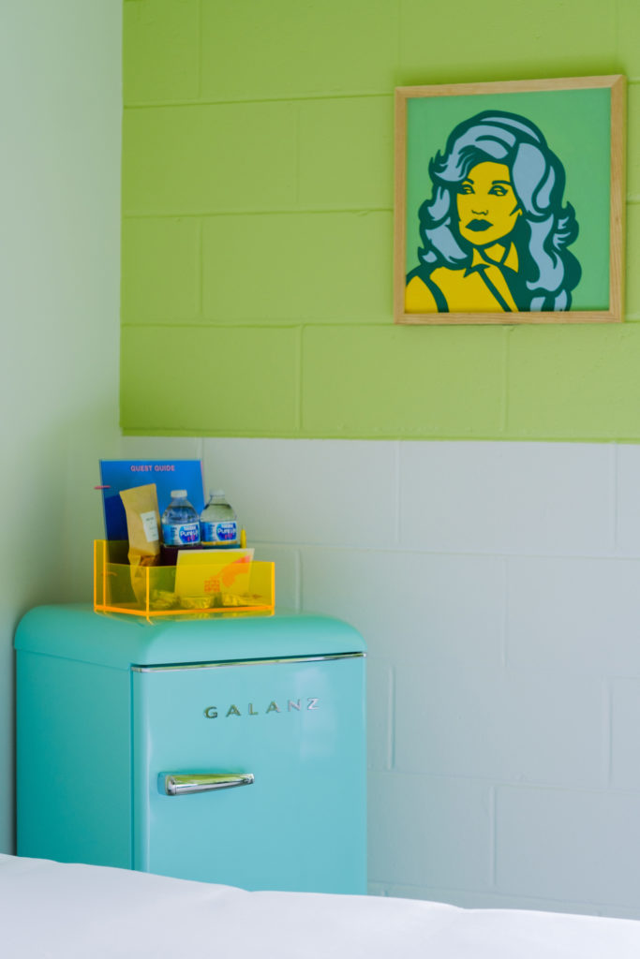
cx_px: 320
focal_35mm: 84
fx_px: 2239
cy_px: 480
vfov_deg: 24.2
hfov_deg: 16.3
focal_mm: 56
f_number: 3.6
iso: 400
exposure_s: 1/80
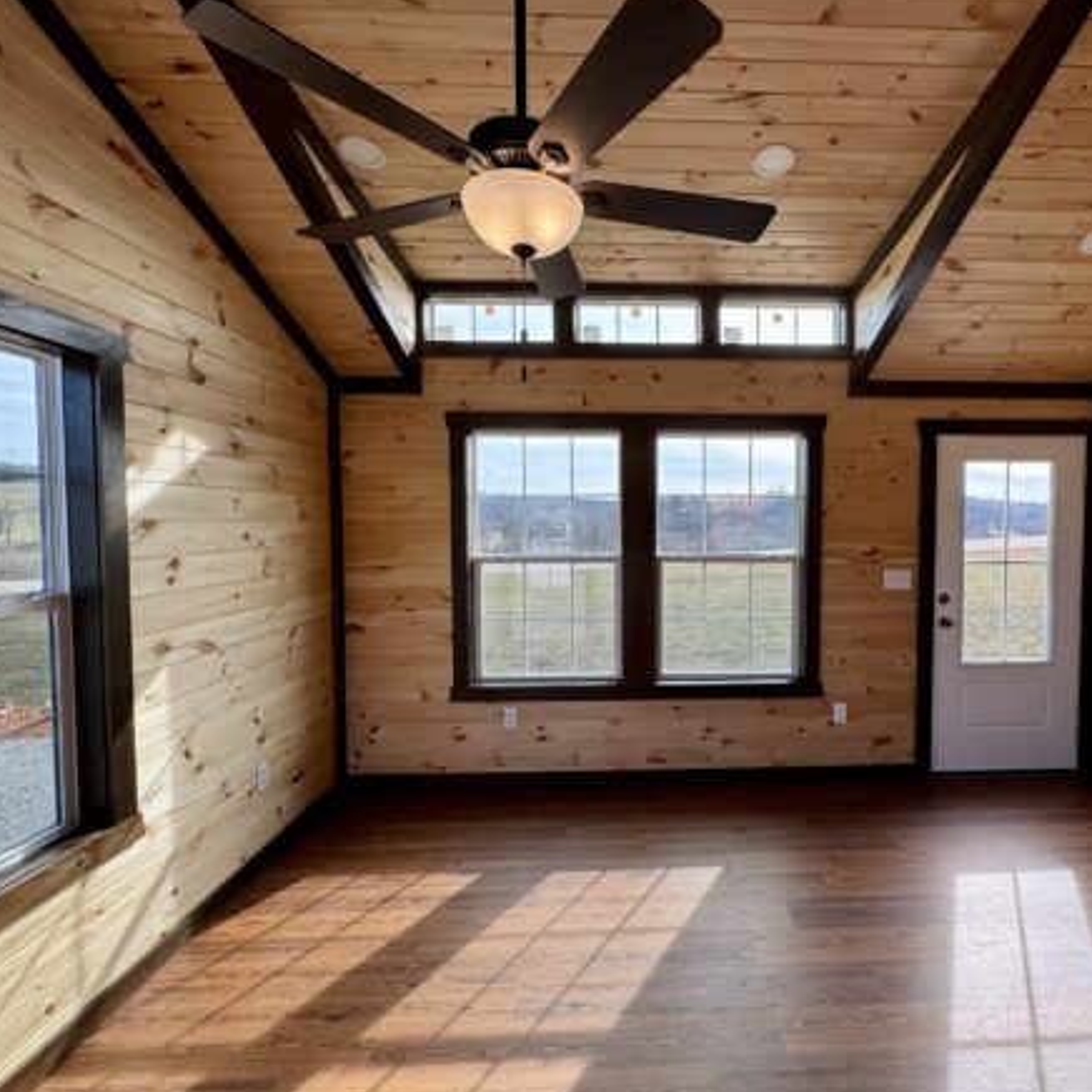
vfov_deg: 84.0
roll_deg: -0.4
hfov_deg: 82.9
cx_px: 656
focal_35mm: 17
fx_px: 607
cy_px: 546
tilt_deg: -2.8
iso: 40
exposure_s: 1/185
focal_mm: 2.22
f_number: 2.2
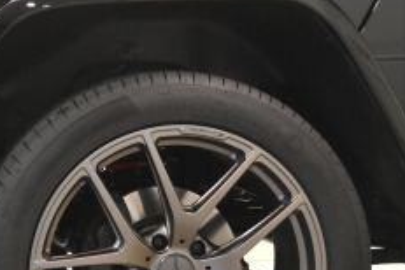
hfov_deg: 18.1
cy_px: 179
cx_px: -9
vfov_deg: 12.4
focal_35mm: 110
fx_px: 1237
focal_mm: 32
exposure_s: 1/13
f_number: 4.5
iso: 3200
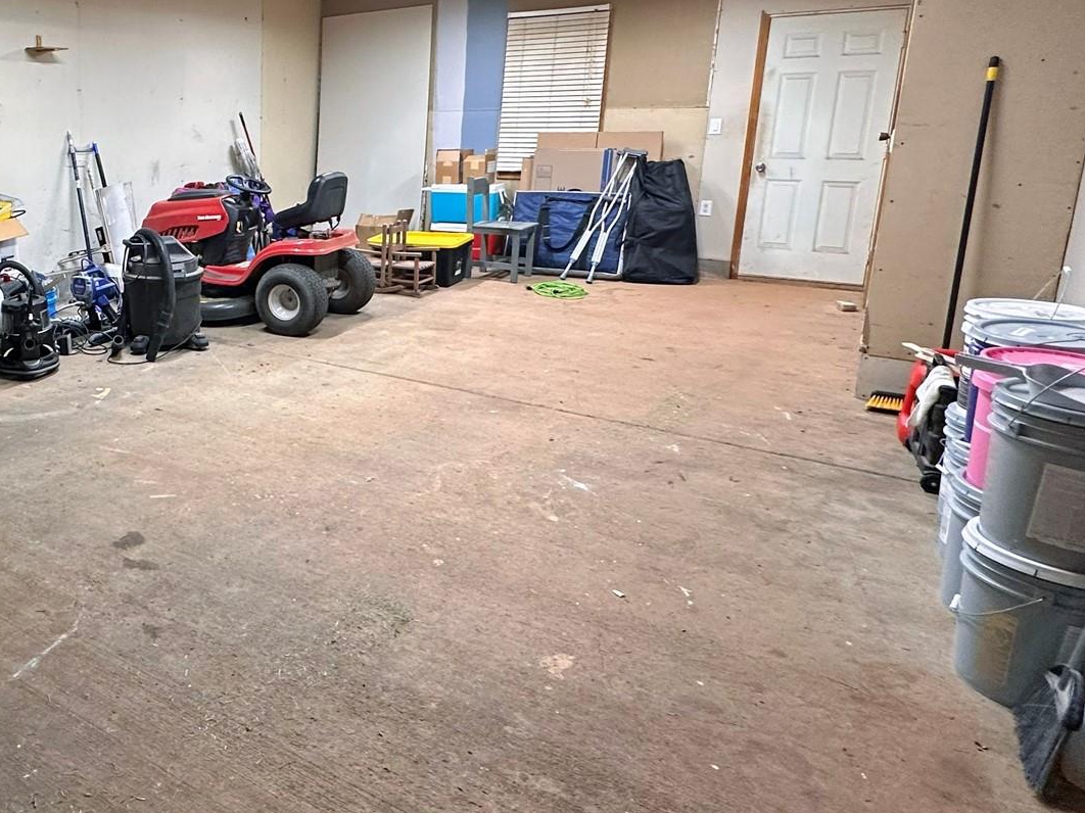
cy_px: 295
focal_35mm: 27
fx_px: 846
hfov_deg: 58.8
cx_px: 175
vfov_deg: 50.7
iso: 250
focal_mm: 2.22
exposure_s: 1/60
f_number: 2.2
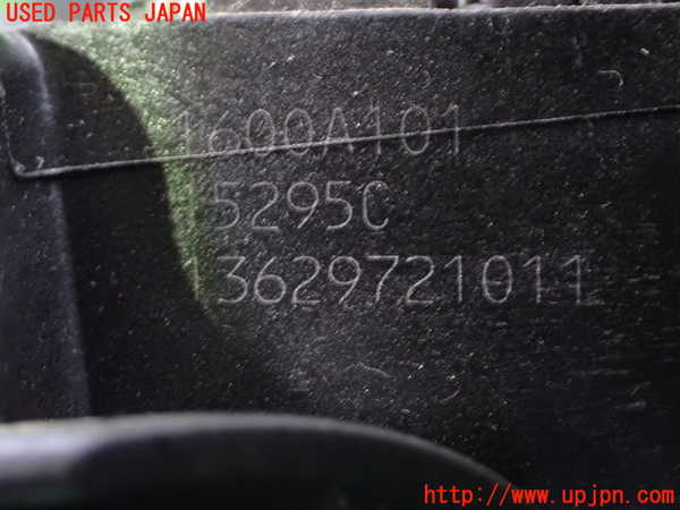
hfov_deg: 35.5
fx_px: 1061
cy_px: 255
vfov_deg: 27.0
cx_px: 340
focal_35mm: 54
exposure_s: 1/8
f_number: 3.3
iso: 1600
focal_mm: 9.65
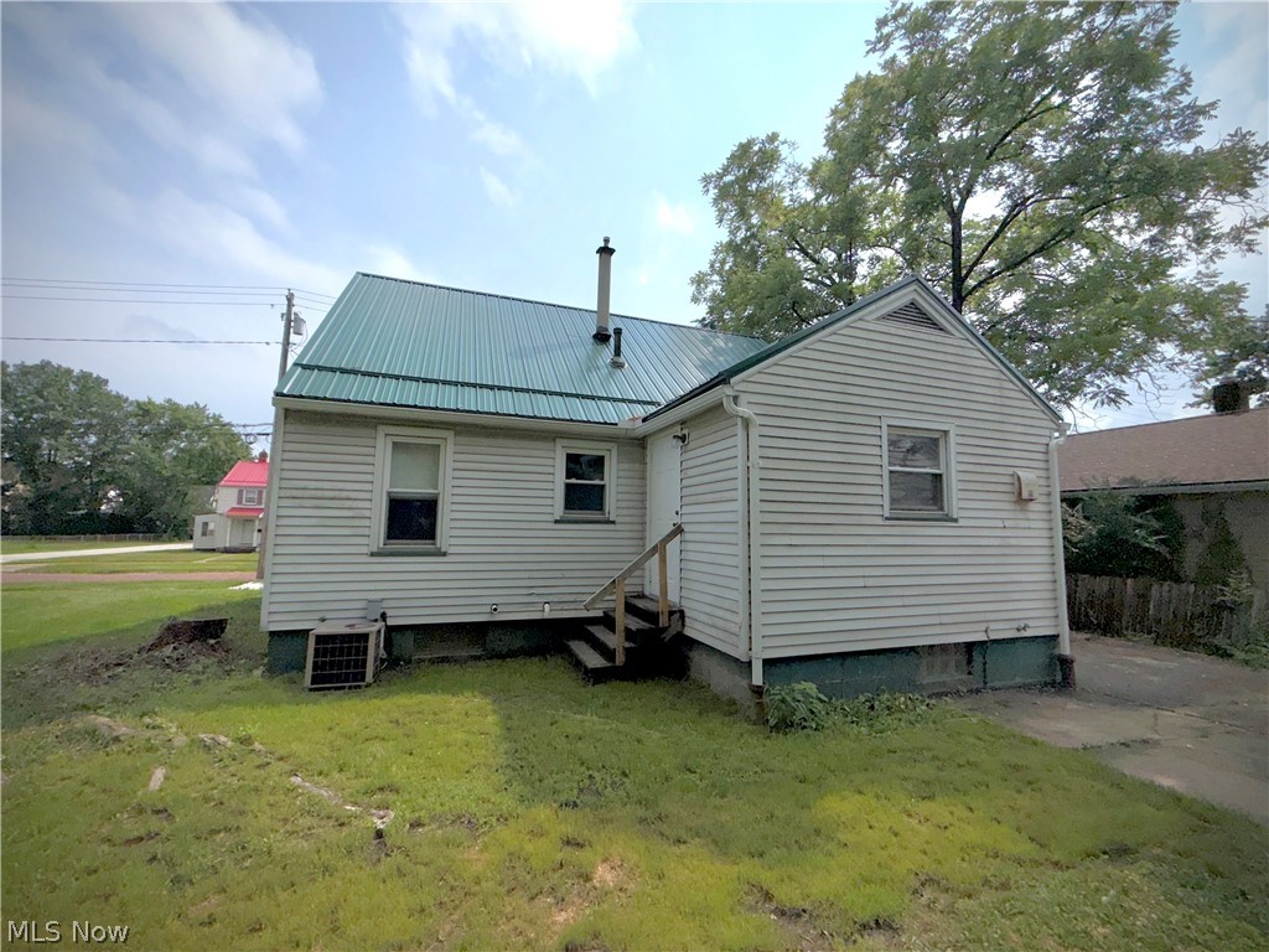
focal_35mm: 14
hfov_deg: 102.1
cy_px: 476
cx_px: 634
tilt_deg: +5.6
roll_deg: -0.9
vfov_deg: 85.7
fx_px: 513
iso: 16
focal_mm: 2.22
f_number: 2.2
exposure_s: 1/5618
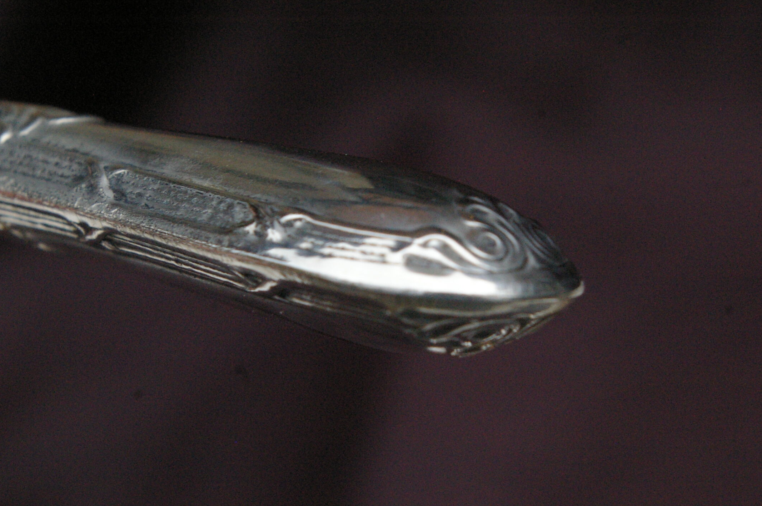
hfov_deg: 36.3
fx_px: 1163
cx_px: 396
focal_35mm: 55
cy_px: 251
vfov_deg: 24.6
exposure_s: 1/250
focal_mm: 26
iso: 1600
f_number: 8
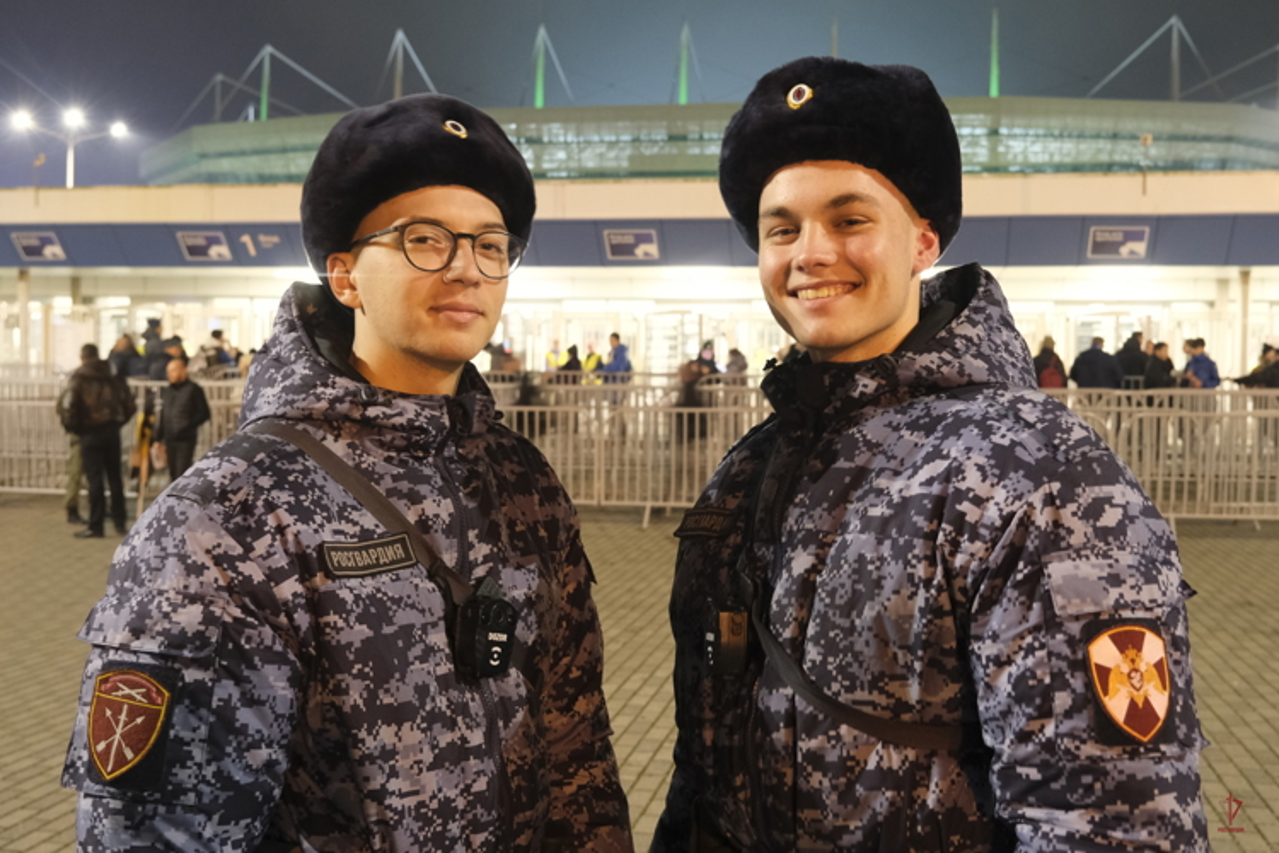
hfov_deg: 61.9
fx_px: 1066
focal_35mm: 30
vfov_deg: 43.6
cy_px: 426
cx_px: 640
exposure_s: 1/4.5
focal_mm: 20.2
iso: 1600
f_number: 4
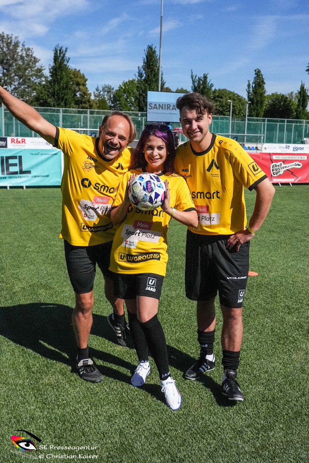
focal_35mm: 37
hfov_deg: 36.0
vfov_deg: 51.9
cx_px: 154
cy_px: 232
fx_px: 476
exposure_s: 1/80000
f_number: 4.5
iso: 5000
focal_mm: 25
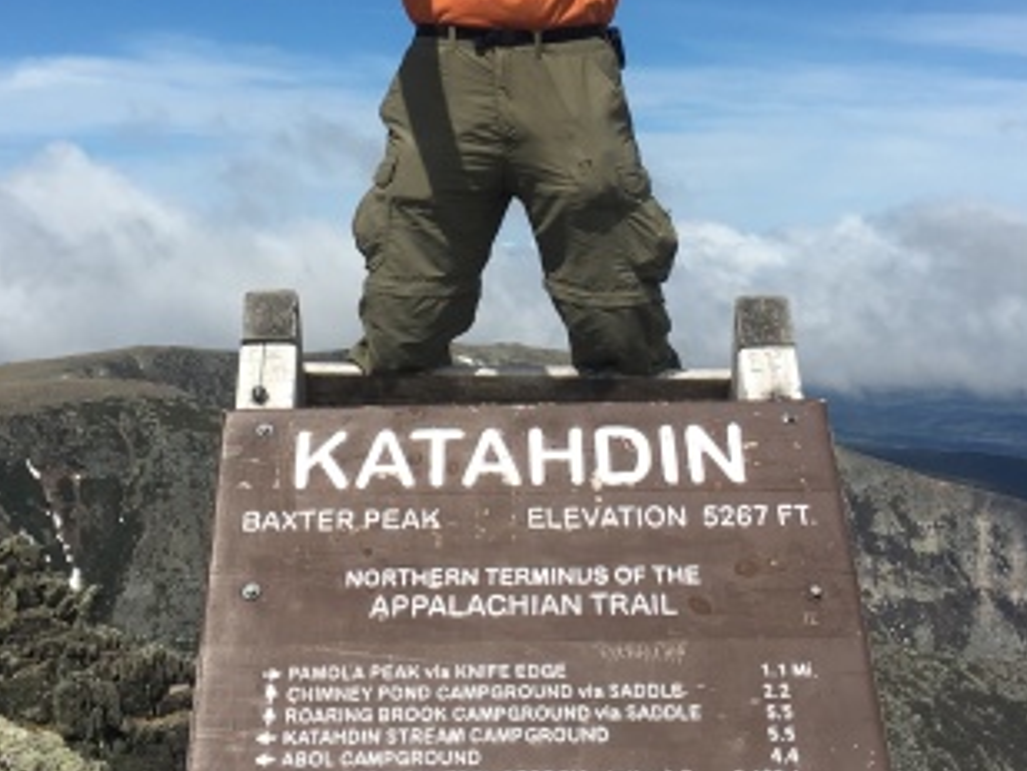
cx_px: 489
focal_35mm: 60
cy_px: 33
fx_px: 1781
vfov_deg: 23.6
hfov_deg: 32.2
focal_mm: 4.15
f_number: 2.2
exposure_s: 1/3077
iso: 25
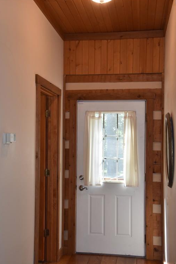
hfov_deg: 28.3
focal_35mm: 48
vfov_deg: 41.5
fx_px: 349
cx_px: 89
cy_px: 132
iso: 400
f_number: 4
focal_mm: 31
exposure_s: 1/100
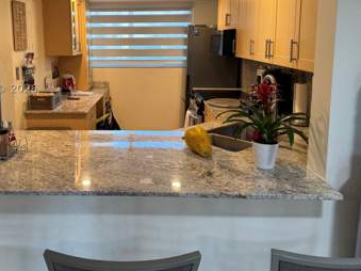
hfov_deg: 53.4
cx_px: 135
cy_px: 89
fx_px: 354
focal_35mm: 34
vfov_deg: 41.2
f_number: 1.78
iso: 200
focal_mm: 6.76
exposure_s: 1/120
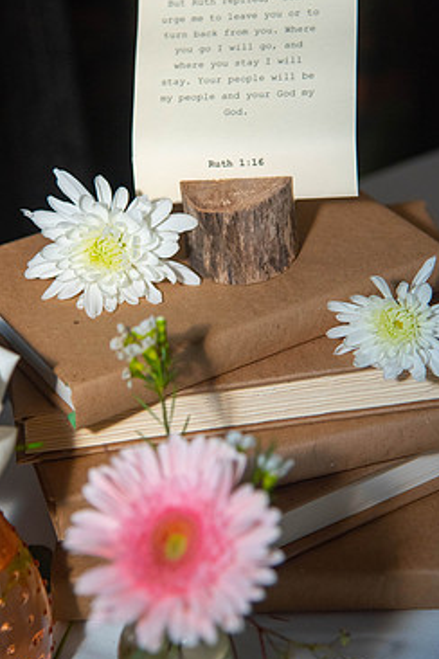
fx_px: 1756
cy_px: 268
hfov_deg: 14.3
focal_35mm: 96
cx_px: 212
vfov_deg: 21.2
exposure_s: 1/3200
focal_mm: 78
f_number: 4
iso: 2500
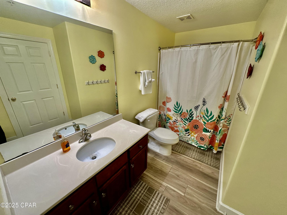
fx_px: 116
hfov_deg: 102.1
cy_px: 108
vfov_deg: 85.7
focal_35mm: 14
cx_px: 144
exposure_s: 1/120
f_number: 2.2
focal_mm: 2.22
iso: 200
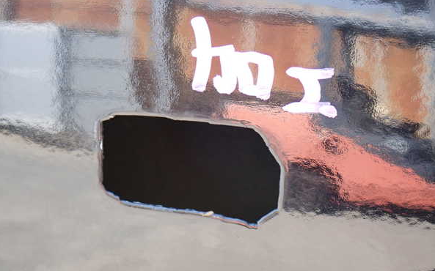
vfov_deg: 14.8
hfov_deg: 23.6
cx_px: 217
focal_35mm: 88
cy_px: 138
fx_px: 1043
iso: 250
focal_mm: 14.62
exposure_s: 1/80
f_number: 4.3
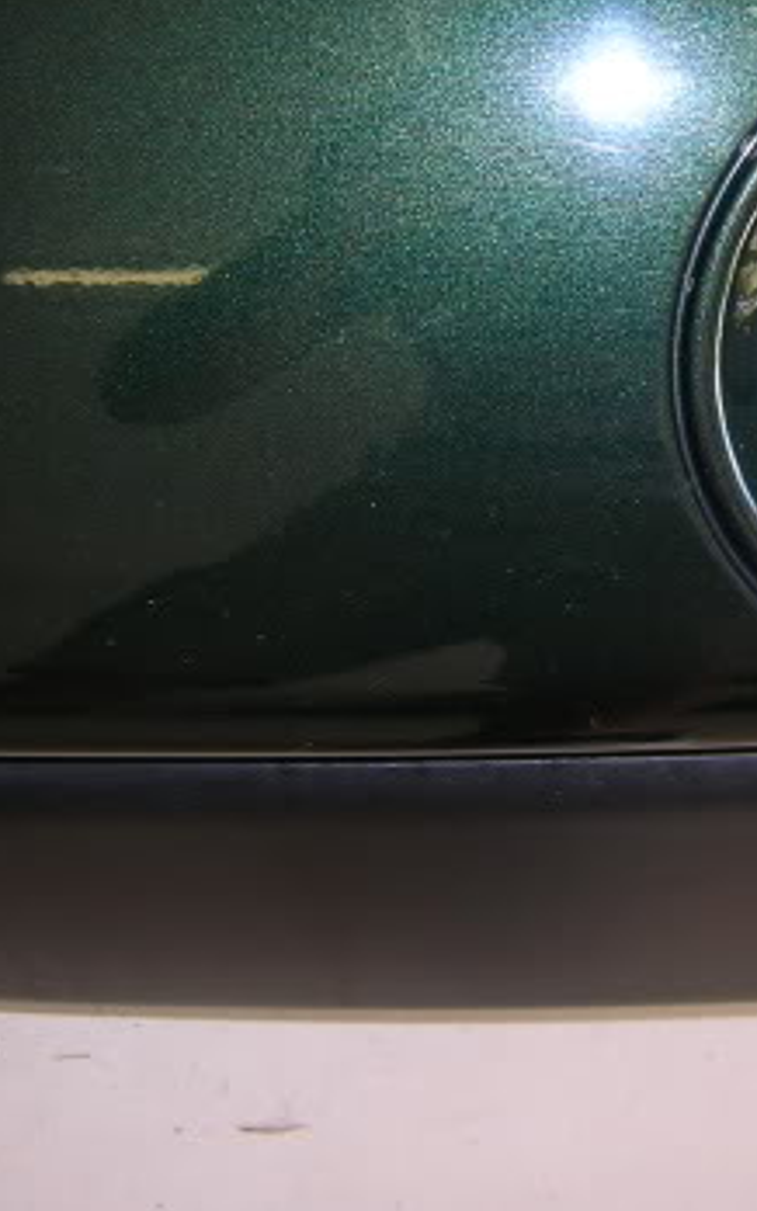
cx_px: 701
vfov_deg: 30.8
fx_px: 2180
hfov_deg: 19.3
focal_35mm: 66
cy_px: 392
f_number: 2.9
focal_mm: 5.7
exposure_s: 1/60.1
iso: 50
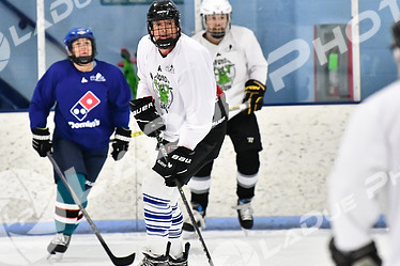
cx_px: 207
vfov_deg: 3.1
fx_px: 4909
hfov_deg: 4.7
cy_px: 107
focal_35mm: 442
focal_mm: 190
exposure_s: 1/1250
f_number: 3.2
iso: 6400
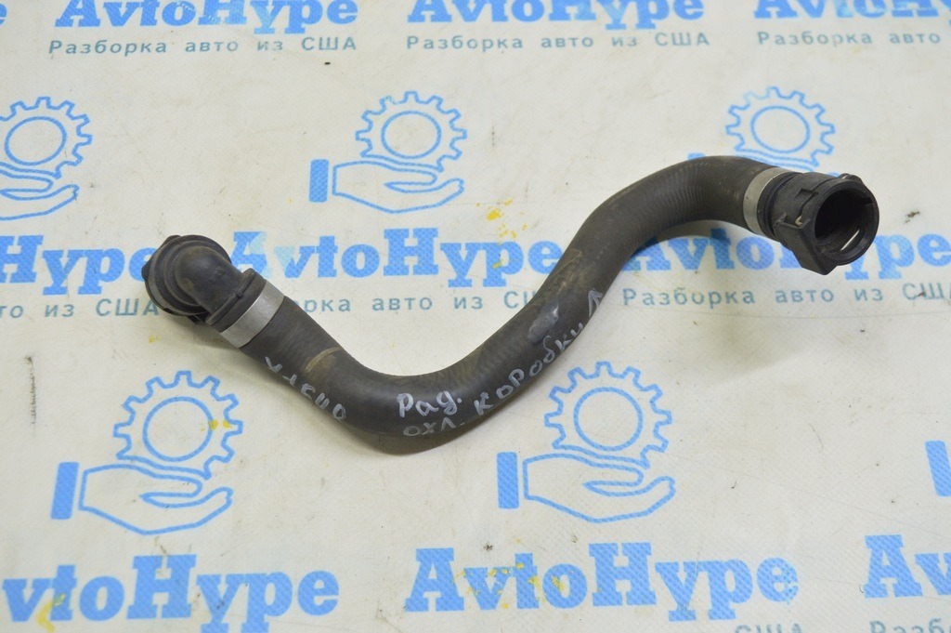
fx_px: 1148
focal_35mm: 44
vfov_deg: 30.8
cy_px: 316
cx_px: 476
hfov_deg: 45.0
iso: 400
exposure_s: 1/20
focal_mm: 29
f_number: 5.6
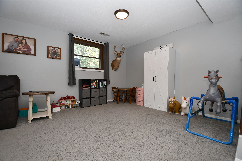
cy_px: 80
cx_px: 121
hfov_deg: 100.4
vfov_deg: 77.3
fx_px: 101
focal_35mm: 15
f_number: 5
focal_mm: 10
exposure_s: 1/60
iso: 200
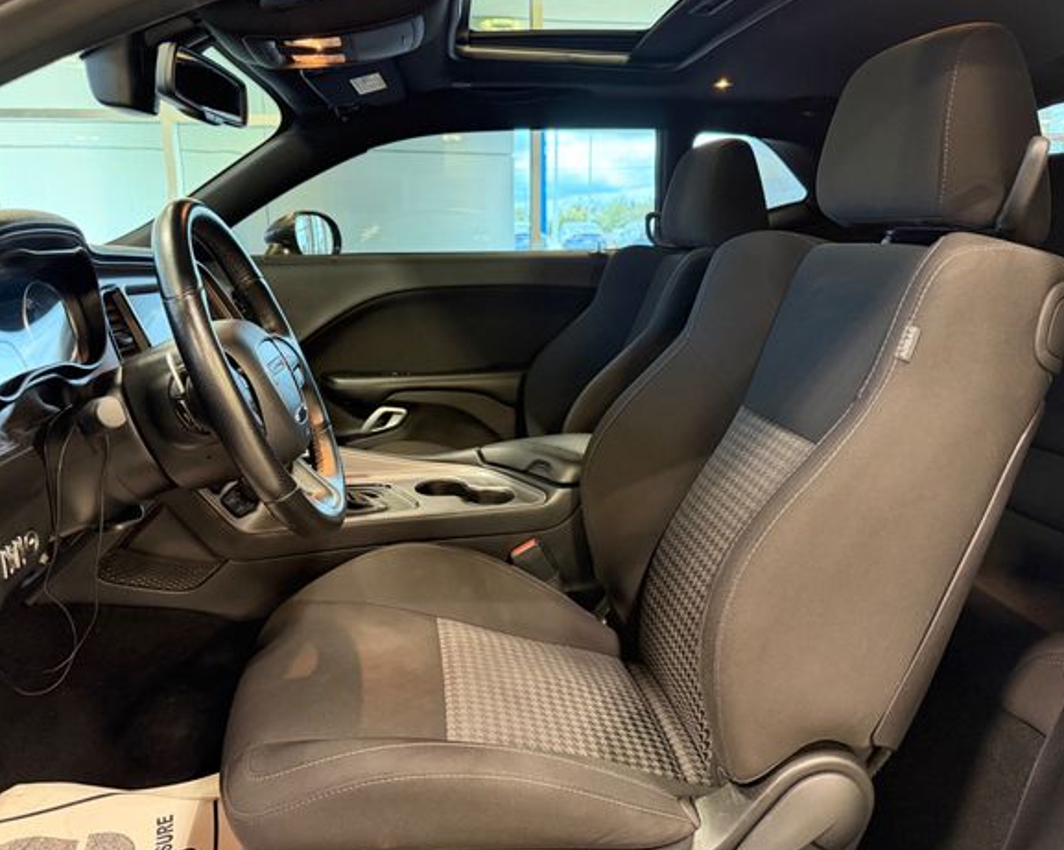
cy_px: 417
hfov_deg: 66.0
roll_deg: +0.2
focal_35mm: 26
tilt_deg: -11.5
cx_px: 544
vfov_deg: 54.9
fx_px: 818
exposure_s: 1/40
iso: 640
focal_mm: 6.76
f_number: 1.78
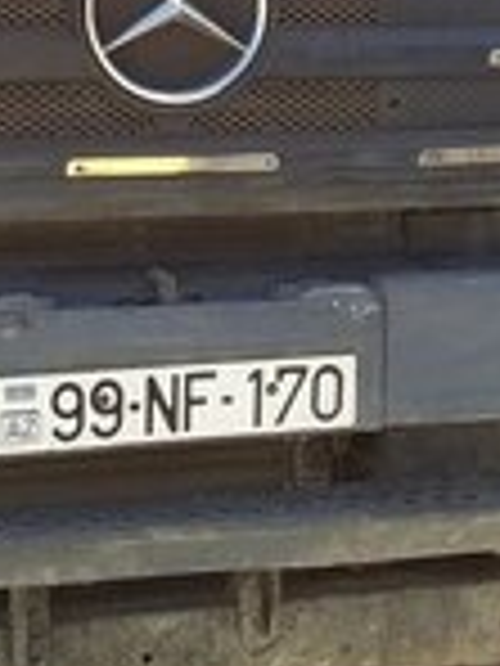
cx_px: 90
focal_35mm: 104
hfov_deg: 14.1
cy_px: -176
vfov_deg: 17.8
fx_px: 2003
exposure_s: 1/383
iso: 40
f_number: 2.2
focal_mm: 3.3
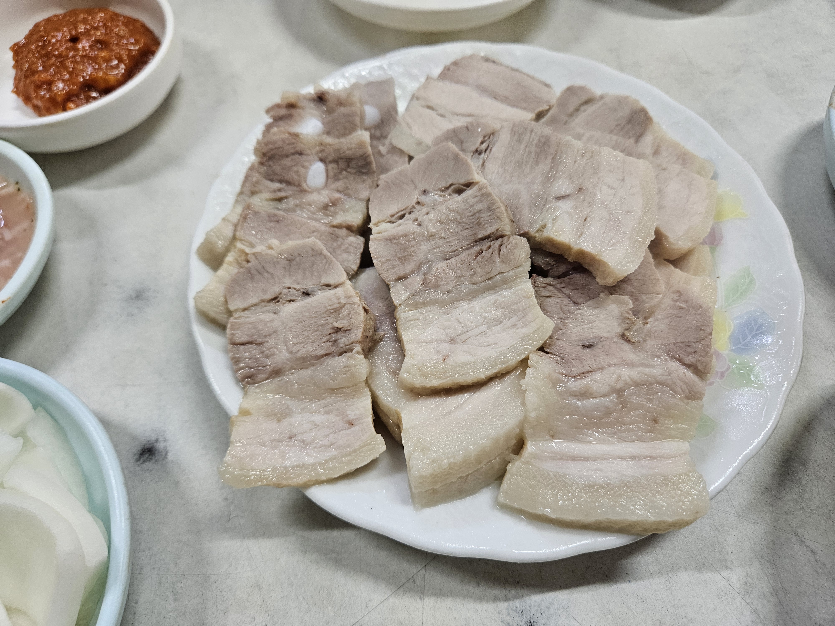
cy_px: 313
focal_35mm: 23
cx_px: 418
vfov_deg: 58.9
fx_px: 555
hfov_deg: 73.9
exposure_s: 1/120
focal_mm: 5.4
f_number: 1.8
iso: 250
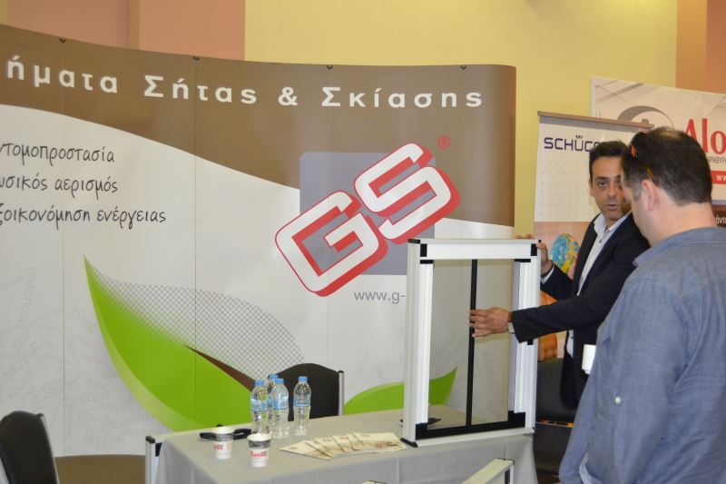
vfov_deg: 29.9
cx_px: 363
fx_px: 907
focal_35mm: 45
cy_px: 242
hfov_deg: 43.6
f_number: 4.2
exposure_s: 1/60
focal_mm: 30
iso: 1100
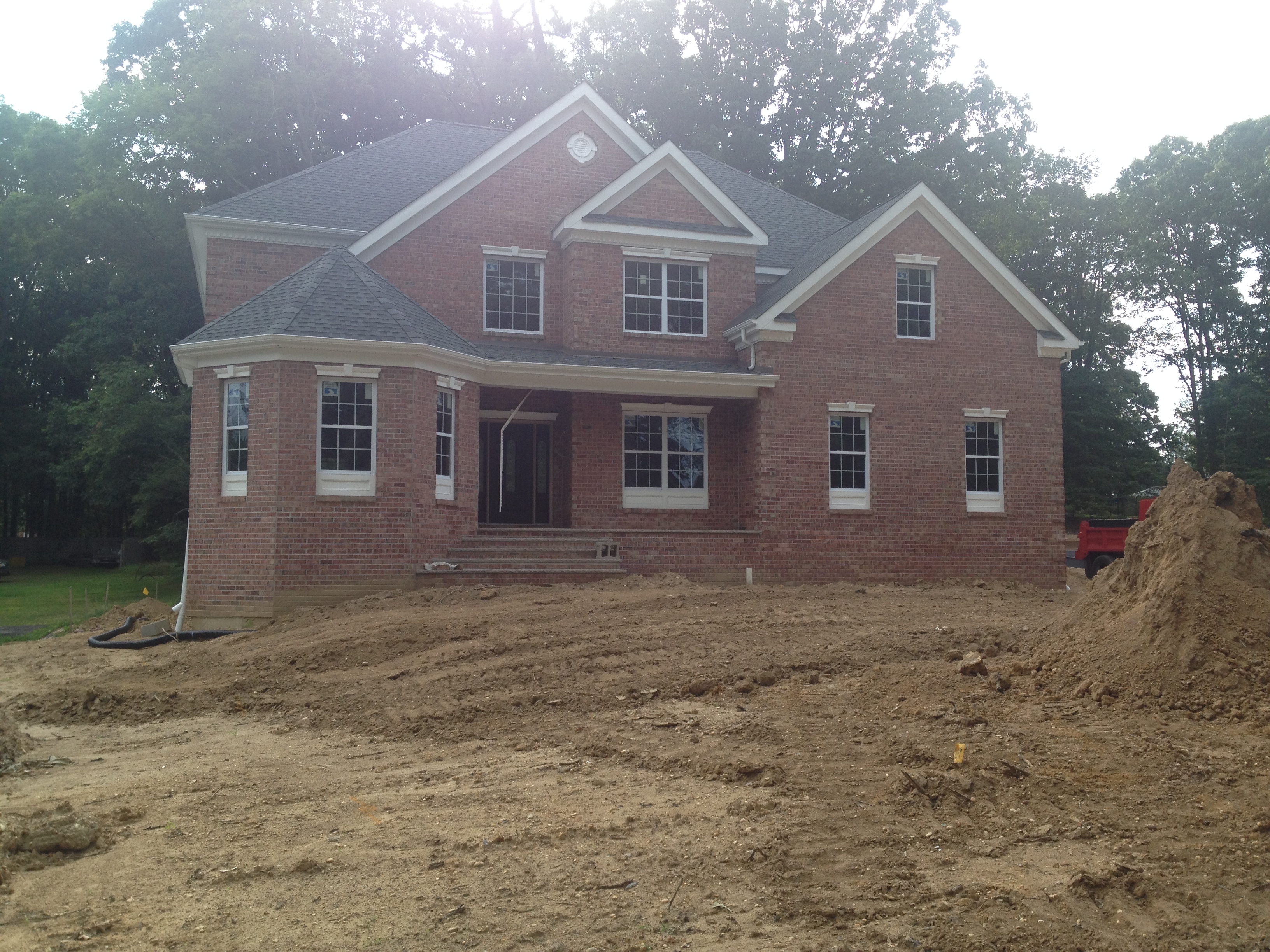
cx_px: 635
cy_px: 476
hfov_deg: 52.6
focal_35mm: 35
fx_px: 1284
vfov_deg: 40.7
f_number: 2.4
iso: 50
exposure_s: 1/606
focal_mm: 4.28
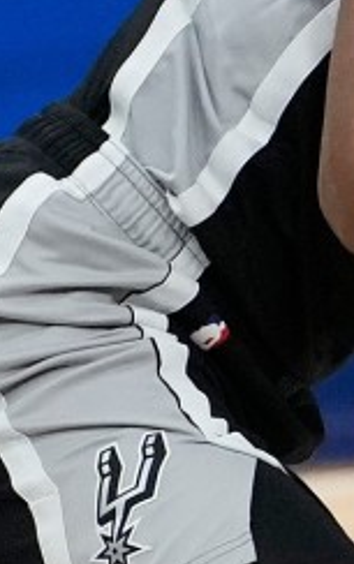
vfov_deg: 1.6
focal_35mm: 1351
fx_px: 20805
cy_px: 187
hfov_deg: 1.0
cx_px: 1050
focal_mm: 300
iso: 3200
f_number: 2.8
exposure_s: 1/2000
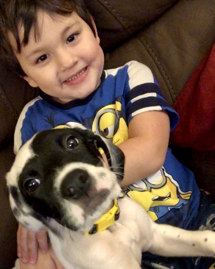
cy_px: 144
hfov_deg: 42.2
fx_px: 278
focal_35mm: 35
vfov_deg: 51.5
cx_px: 110
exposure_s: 1/20
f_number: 2.2
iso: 250
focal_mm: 2.87
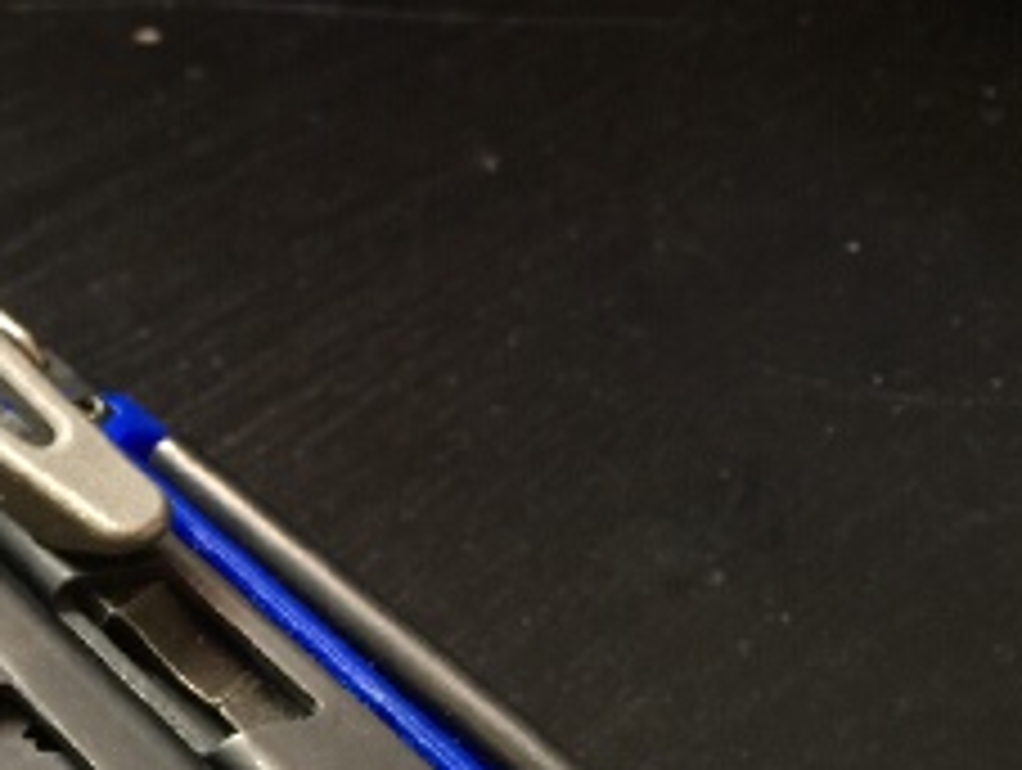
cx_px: 70
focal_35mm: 68
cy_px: 702
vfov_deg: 21.2
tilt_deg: -52.4
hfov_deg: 27.3
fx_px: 2011
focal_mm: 4.15
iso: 64
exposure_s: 1/4
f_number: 2.2
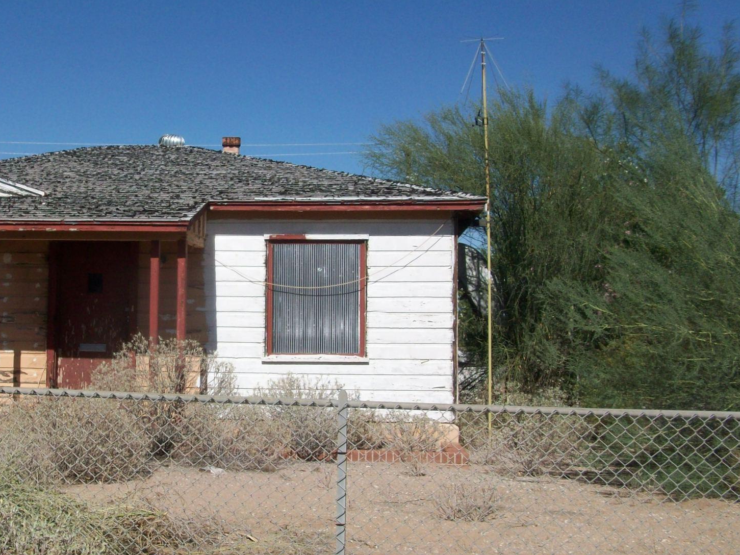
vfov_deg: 30.1
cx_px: 246
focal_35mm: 48
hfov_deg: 39.2
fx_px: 1026
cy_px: 211
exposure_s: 1/644
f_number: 5.5
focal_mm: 5.7
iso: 64
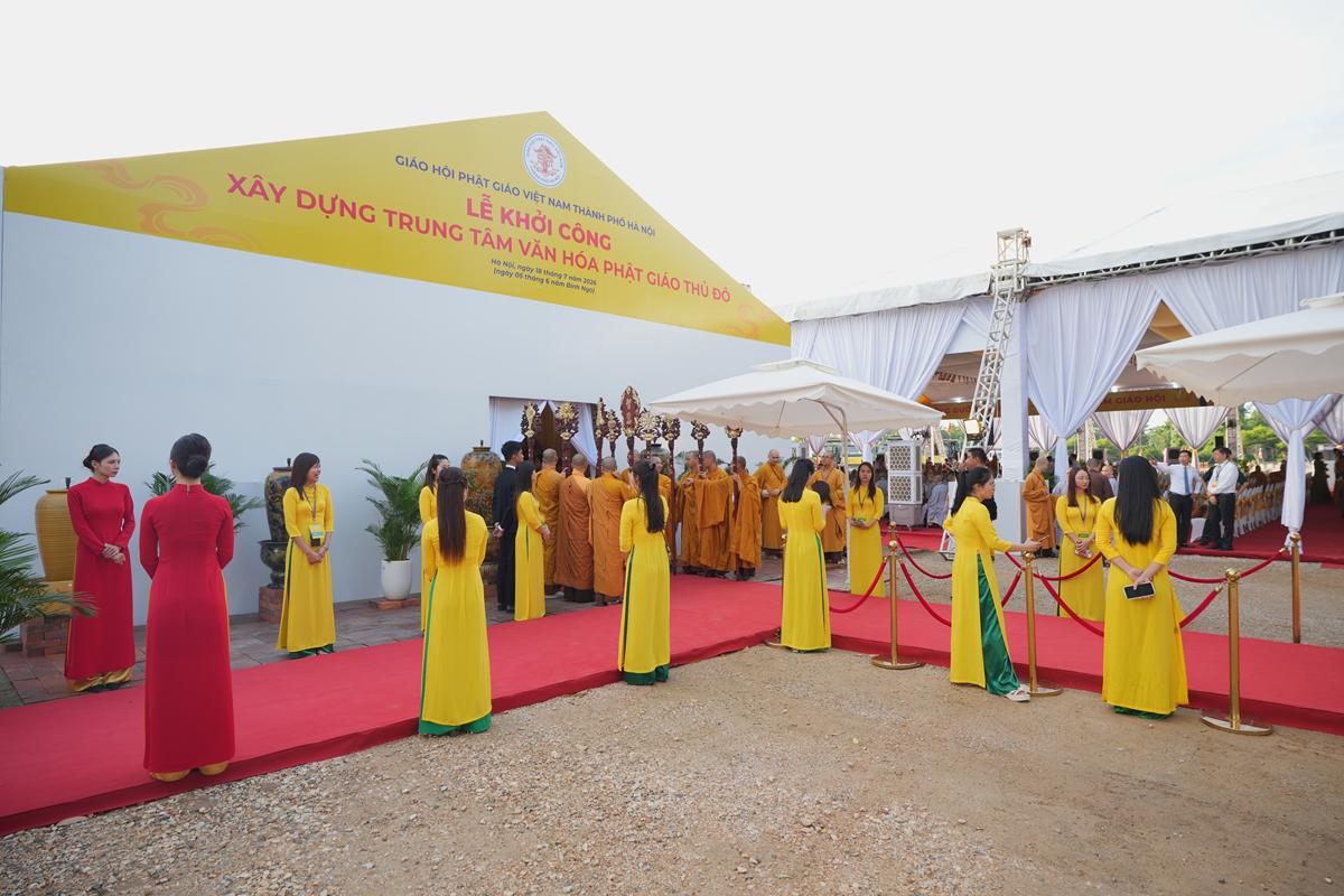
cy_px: 448
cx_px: 672
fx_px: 784
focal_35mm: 21
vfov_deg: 59.5
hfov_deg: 81.2
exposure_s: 1/200
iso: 160
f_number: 3.5
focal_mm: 21
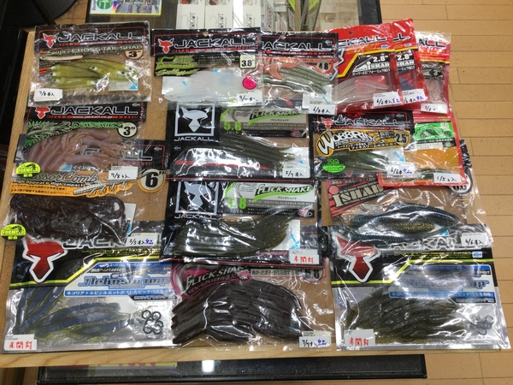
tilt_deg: -71.5
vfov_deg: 45.4
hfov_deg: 58.4
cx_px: 256
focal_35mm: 31
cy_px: 192
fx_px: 459
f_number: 2.4
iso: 32
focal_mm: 3.3
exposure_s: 1/40
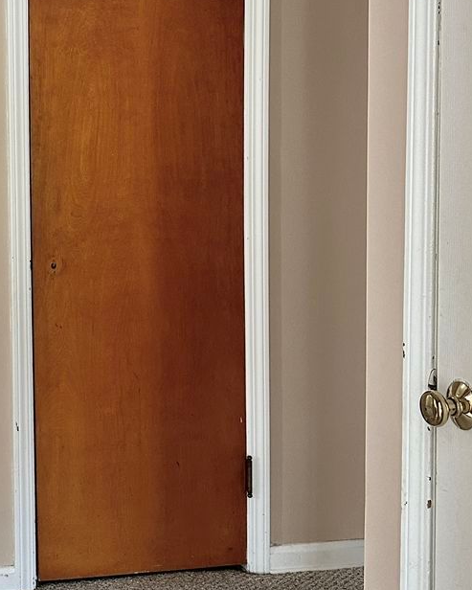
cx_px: -48
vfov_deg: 32.4
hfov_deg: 24.8
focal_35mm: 57
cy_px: 153
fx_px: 995
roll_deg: +1.8
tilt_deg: -3.6
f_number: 1.78
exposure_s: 1/60
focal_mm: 6.86
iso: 320
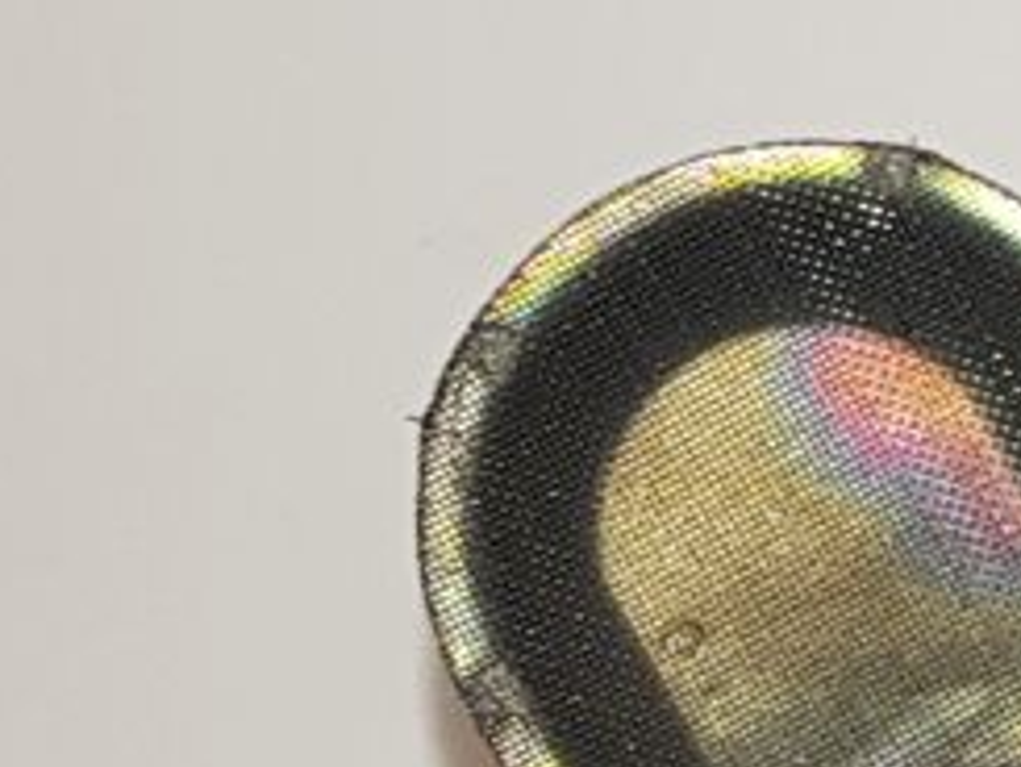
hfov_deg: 19.5
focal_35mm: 85
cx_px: 1613
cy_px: 504
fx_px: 2508
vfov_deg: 17.3
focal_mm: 4.2
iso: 64
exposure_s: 1/120
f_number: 1.7
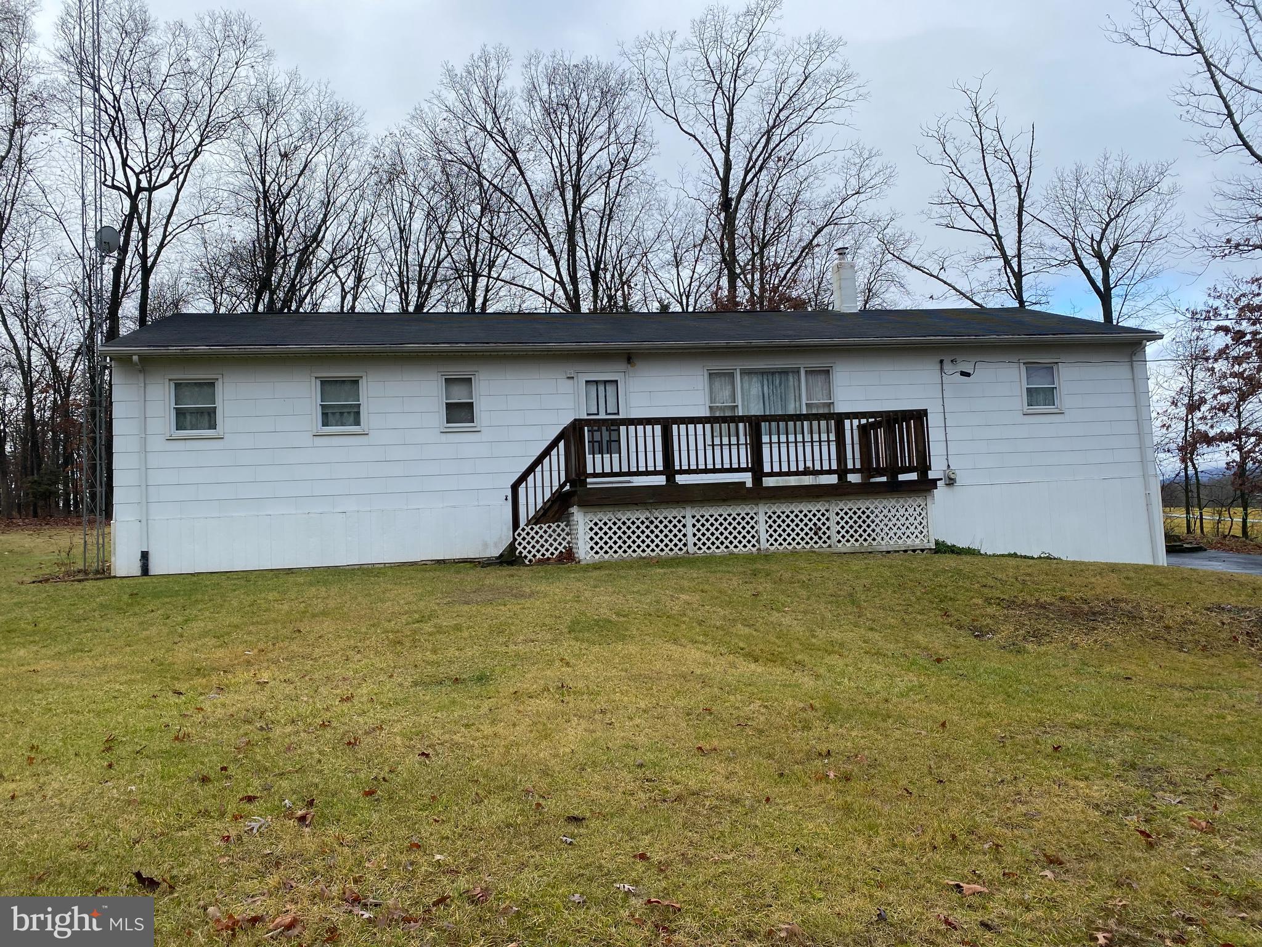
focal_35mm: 26
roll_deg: +3.0
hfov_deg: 67.3
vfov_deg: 53.1
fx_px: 948
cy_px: 474
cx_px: 631
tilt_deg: +4.1
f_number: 1.8
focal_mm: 4.25
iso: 32
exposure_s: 1/1300
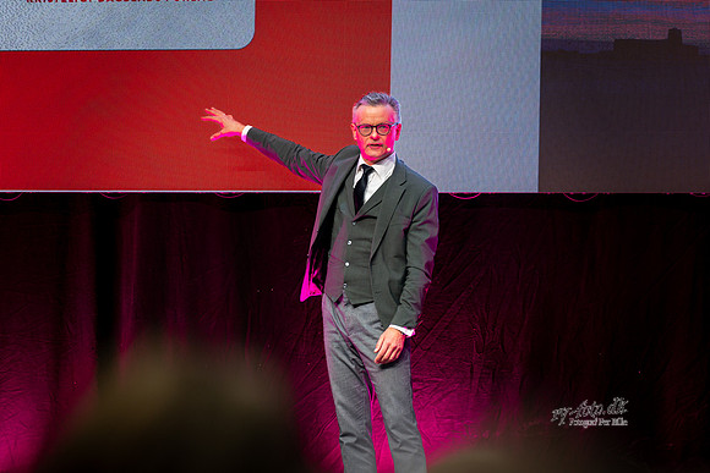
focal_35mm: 210
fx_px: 4135
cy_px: 237
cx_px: 365
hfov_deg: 9.8
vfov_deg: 6.6
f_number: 2.8
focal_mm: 200
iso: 400
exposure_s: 1/160
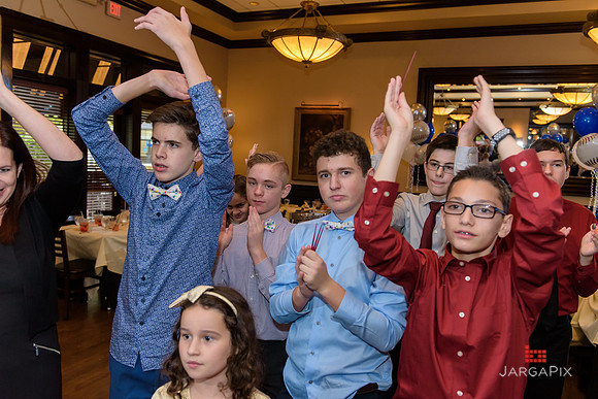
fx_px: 515
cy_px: 200
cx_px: 299
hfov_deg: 60.3
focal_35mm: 31
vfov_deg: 42.3
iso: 1600
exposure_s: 1/125
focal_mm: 31
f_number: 3.2
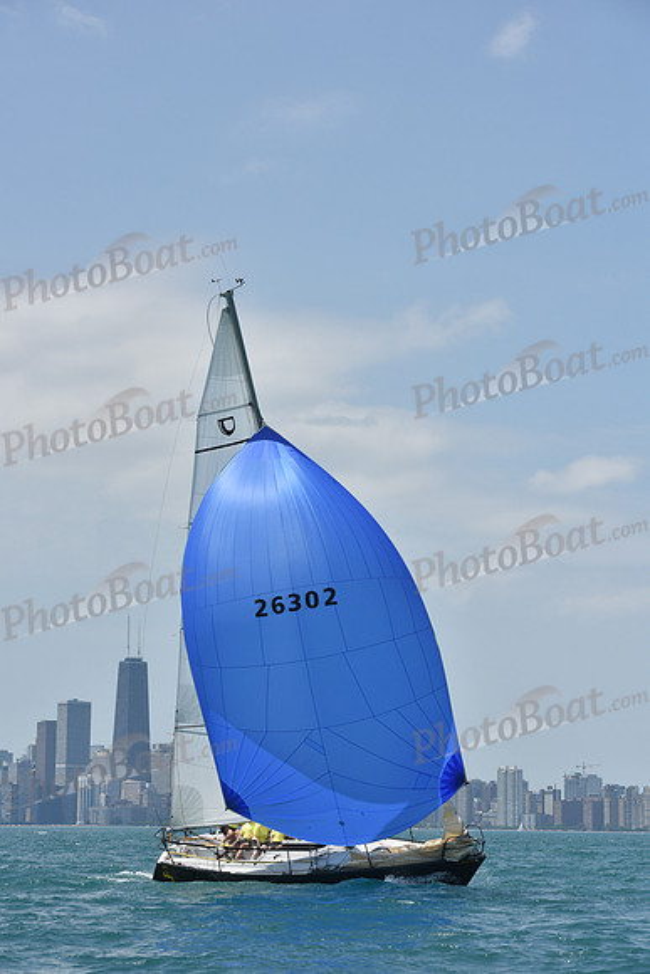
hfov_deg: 13.7
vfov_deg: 20.4
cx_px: 325
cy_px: 487
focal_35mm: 100
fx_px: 2707
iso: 250
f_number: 9
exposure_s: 1/1250
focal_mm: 100
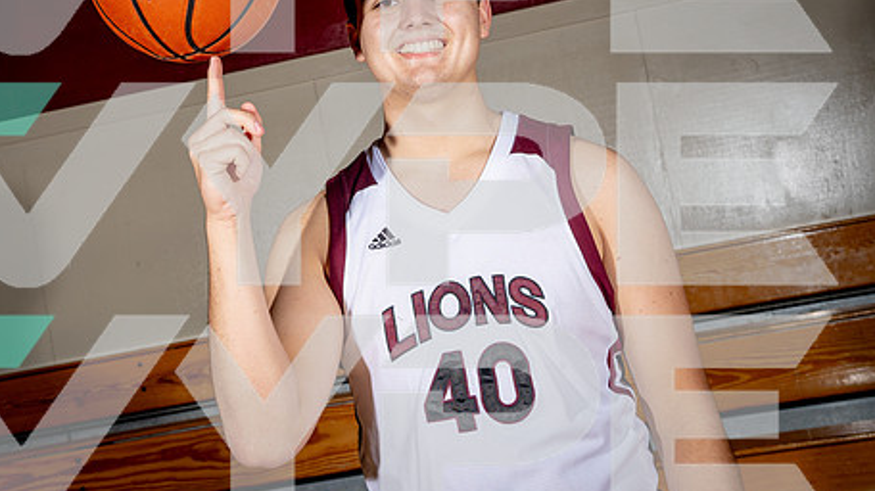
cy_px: 185
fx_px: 1391
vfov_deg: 20.0
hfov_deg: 34.8
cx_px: 349
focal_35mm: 60
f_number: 8
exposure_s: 1/250
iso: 100
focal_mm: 45
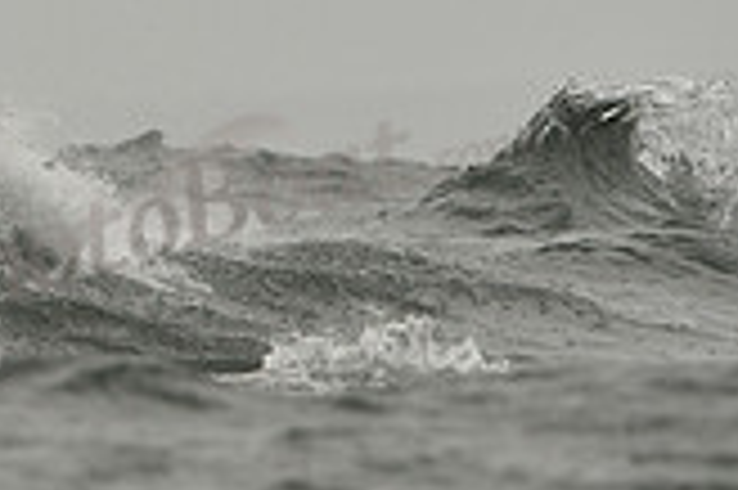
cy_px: 38
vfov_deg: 1.0
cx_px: -333
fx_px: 27524
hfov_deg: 1.5
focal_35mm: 1344
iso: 400
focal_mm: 380
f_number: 6.3
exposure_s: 1/1000
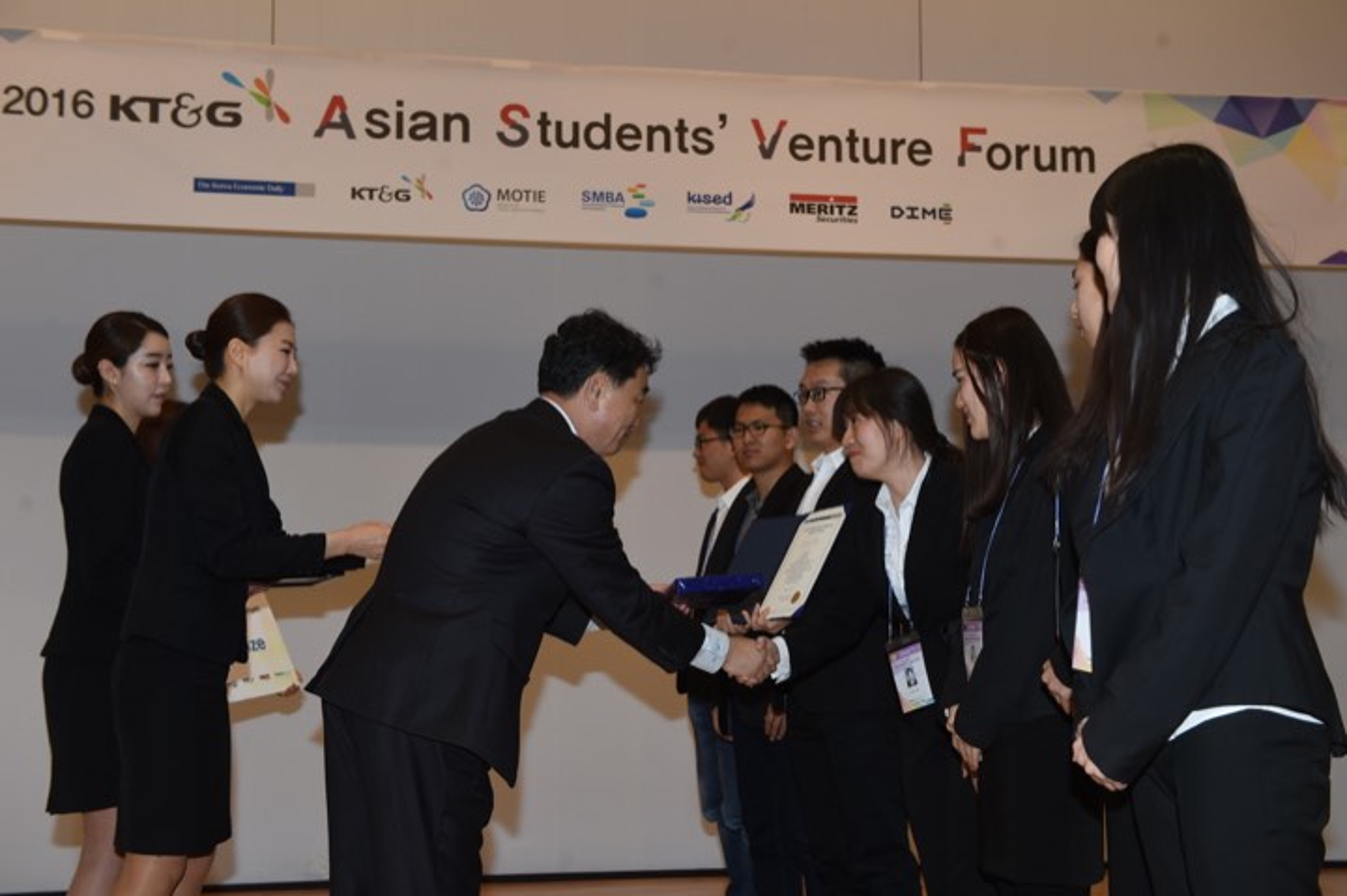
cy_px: 448
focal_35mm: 42
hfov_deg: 46.4
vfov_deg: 31.8
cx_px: 674
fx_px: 1570
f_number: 5.6
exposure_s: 1/160
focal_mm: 42
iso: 1250
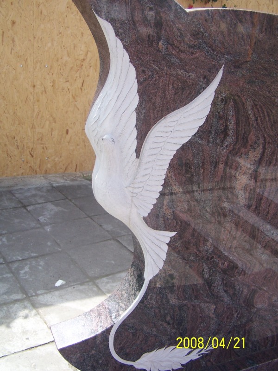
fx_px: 407
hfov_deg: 37.7
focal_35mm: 38
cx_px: 139
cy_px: 186
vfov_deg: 49.0
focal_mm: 6.3
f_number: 2.8
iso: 80
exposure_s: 1/500
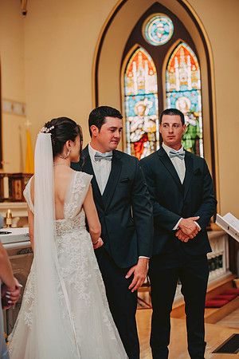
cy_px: 180
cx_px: 120
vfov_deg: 28.8
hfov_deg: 19.5
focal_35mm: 70
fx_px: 697
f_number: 2.8
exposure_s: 1/80
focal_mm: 70
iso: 800
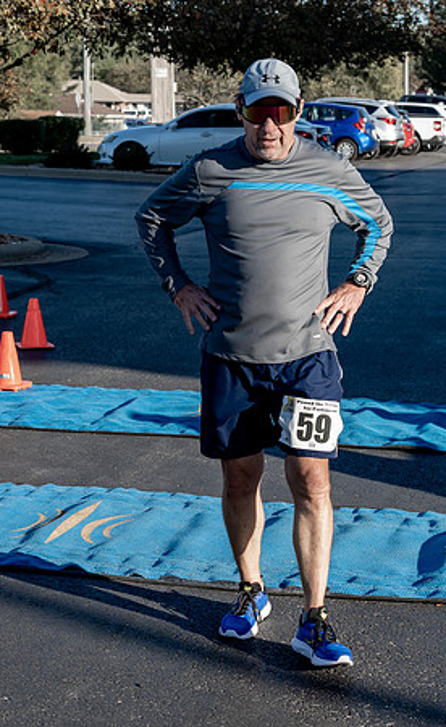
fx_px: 1644
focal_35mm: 83
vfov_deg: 24.9
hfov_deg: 15.3
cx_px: 359
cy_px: 378
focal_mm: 38
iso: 200
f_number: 4.5
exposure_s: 1/800
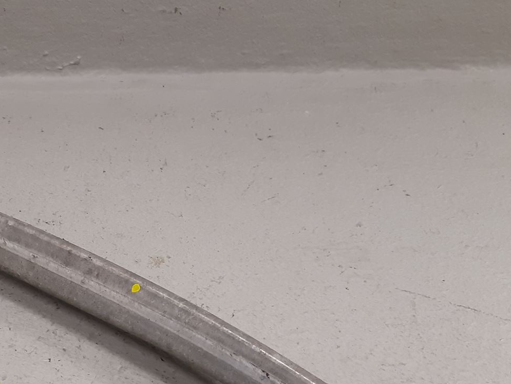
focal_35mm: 55
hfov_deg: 34.0
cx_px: 108
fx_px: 812
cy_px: 303
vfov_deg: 26.1
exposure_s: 1/50
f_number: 1.7
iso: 100
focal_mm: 3.93
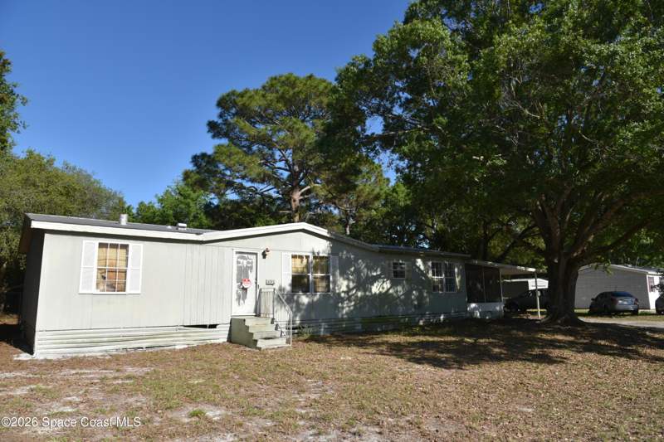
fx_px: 443
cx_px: 332
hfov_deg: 73.8
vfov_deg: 53.1
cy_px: 221
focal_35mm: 24
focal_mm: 24
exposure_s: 1/200
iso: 100
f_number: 10
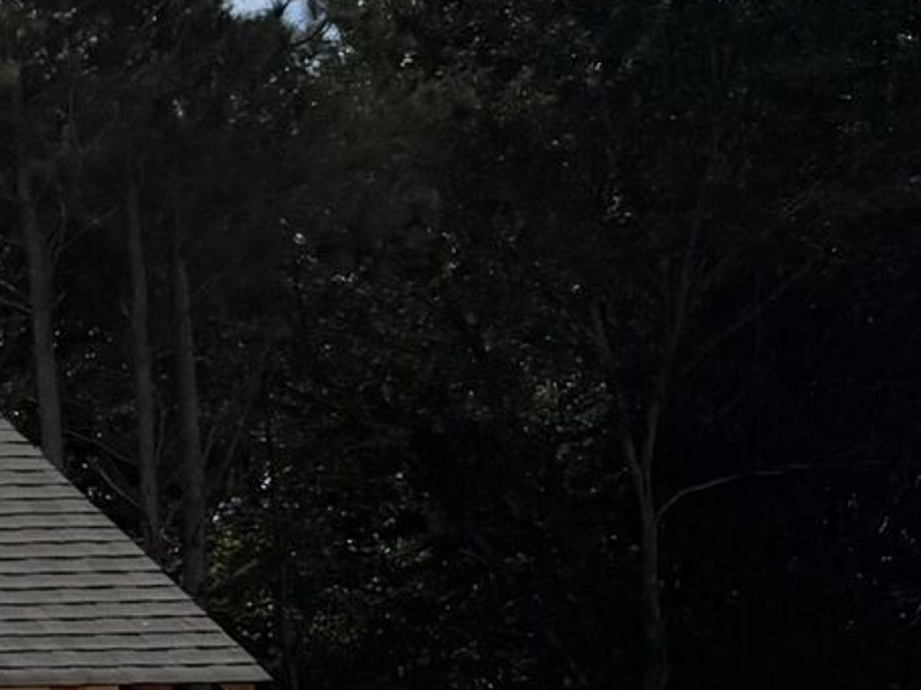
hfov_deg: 9.5
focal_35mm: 162
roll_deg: +1.6
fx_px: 4309
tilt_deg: +5.2
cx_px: -1858
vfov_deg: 9.1
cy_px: 654
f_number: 1.78
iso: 100
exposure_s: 1/10309
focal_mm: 6.76
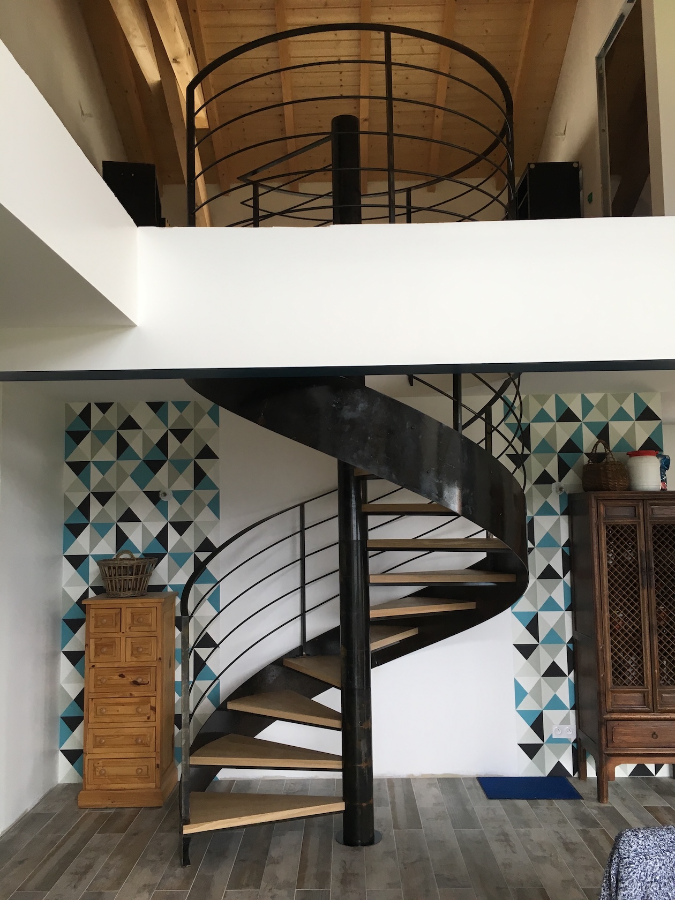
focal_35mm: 29
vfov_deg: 61.7
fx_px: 754
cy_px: 450
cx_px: 338
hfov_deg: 48.2
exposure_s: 1/33
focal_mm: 4.15
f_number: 2.2
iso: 32
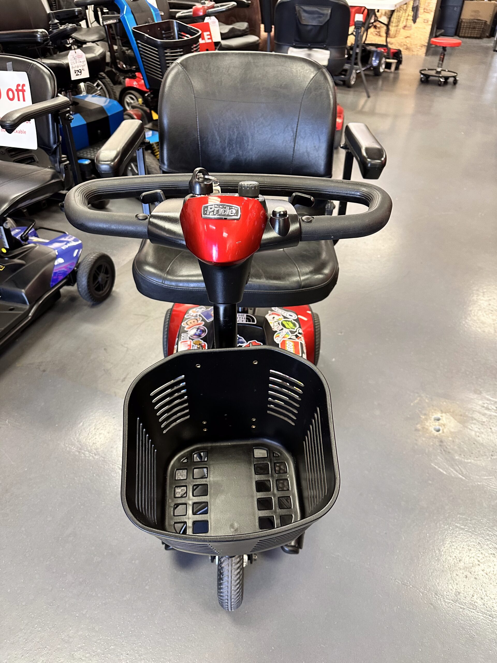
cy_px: 332
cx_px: 248
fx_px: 459
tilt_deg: -39.3
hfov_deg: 56.8
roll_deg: -1.6
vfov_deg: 71.6
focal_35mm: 24
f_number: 1.78
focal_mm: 6.86
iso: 400
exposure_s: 1/60
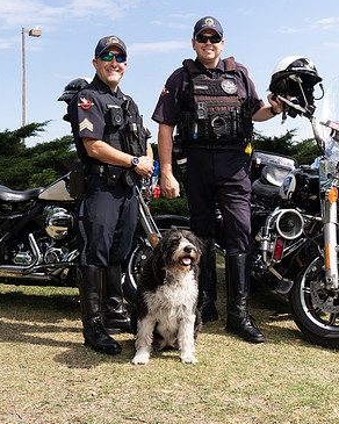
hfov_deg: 29.1
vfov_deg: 36.0
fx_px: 652
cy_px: 194
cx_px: 170
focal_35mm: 52
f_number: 13
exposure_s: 1/250
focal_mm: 45
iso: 320
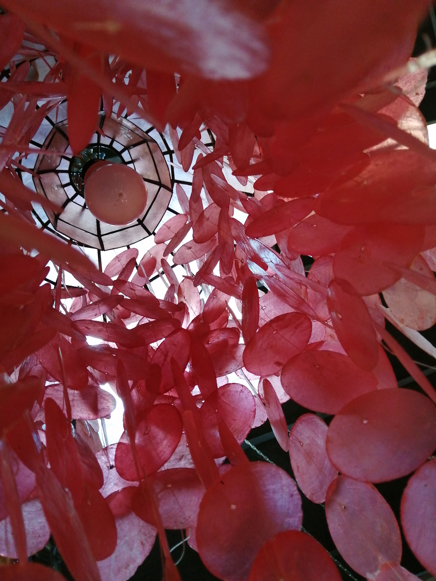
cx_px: 218
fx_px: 437
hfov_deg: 53.1
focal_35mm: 26
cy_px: 290
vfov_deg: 67.3
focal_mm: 3.46
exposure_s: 1/100
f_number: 1.8
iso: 160
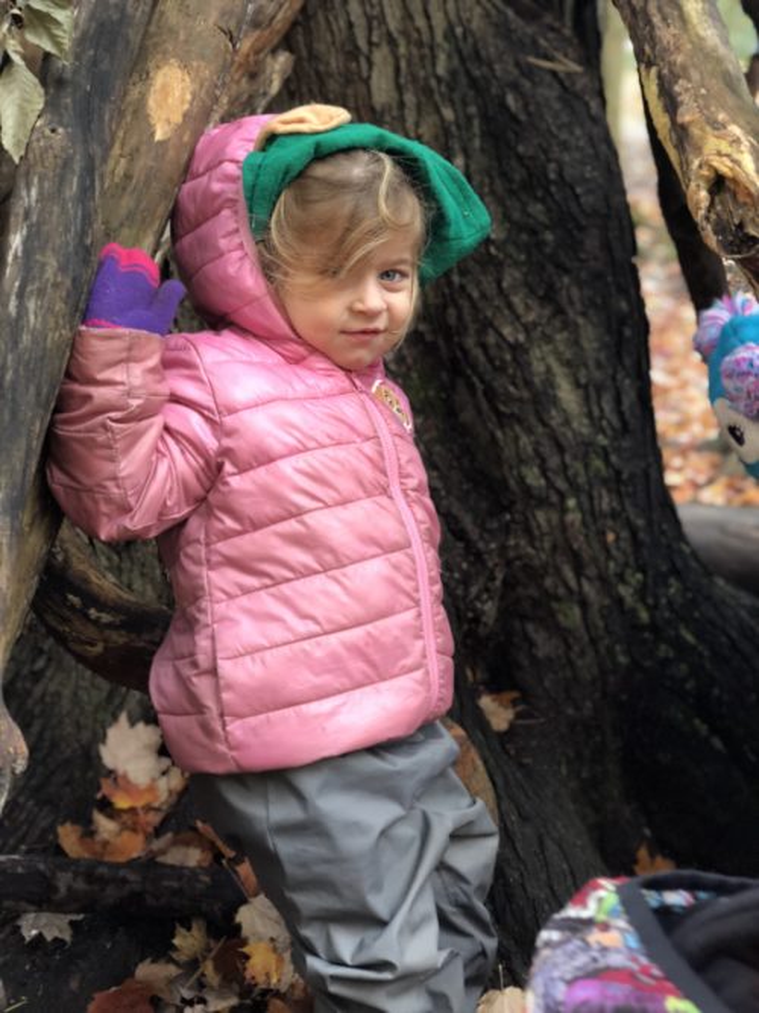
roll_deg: +0.7
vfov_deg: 36.8
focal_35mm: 52
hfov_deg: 28.0
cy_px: 506
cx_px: 380
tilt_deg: -17.5
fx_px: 1521
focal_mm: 6
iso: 100
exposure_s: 1/40
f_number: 2.4
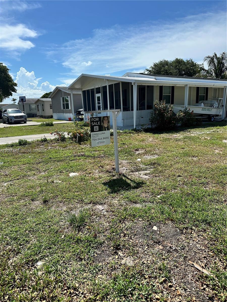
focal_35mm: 24
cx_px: 114
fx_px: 210
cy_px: 151
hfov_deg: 56.8
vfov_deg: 71.6
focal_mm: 6.86
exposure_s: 1/6211
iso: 80
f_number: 1.78
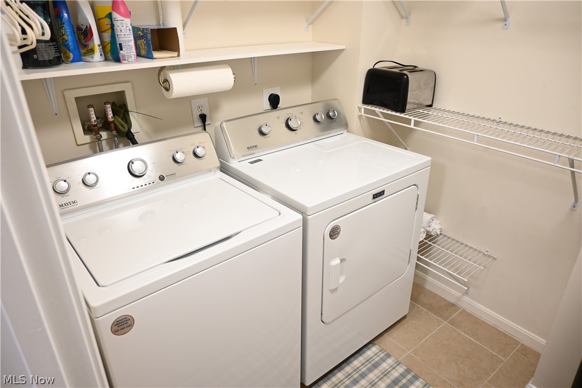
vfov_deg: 53.1
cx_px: 291
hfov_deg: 73.7
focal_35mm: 24
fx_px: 388
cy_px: 194
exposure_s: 1/25
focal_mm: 16
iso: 500
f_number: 3.5
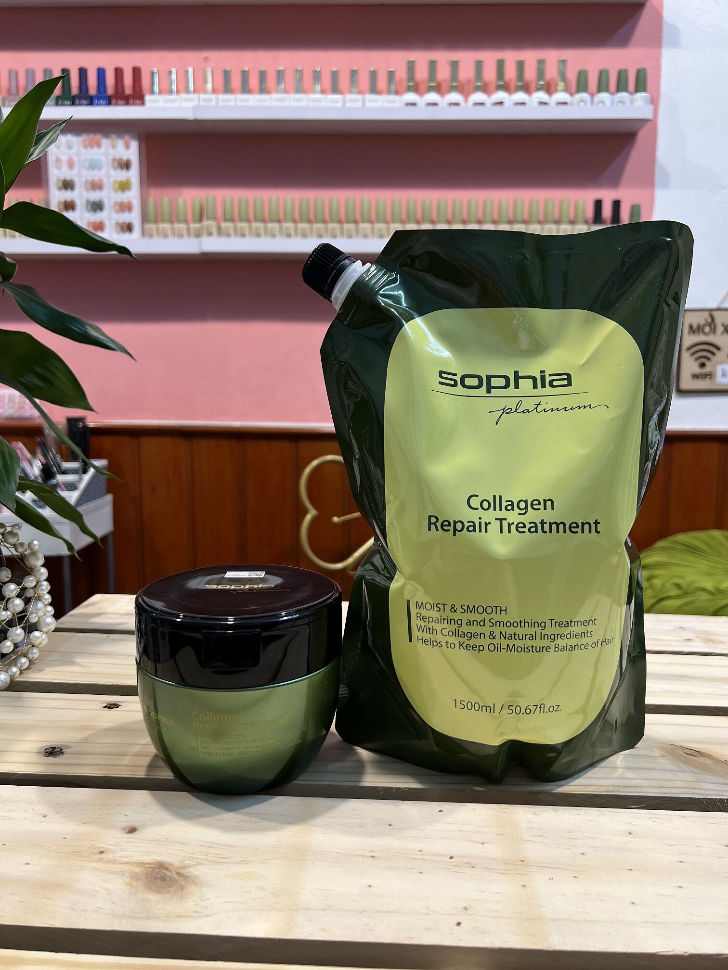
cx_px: 364
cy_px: 485
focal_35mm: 26
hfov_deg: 53.1
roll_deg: -0.4
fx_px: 729
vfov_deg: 67.3
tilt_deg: -6.7
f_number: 1.5
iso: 80
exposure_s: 1/50
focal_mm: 5.7
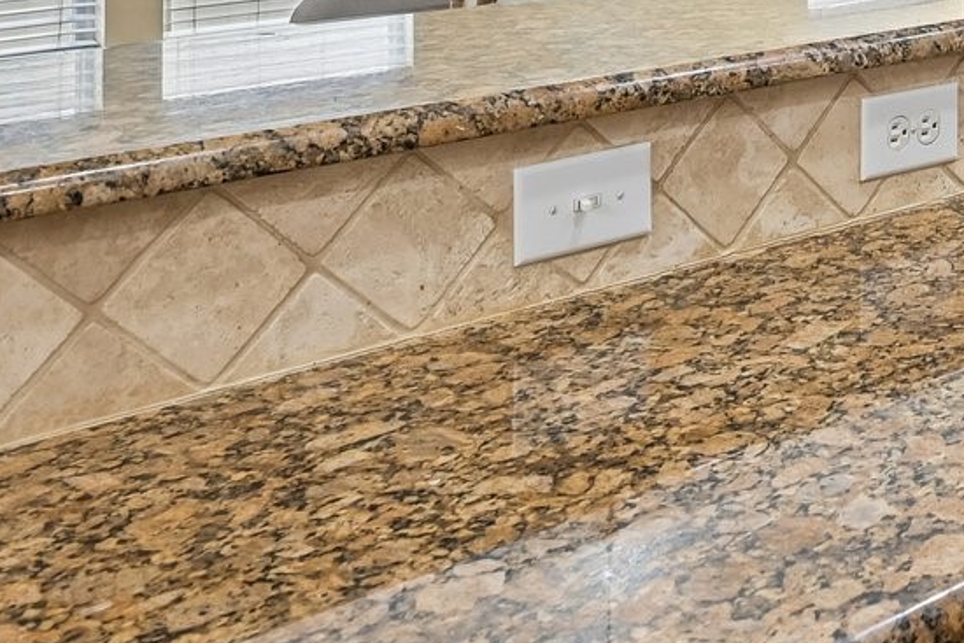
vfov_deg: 18.4
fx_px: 1794
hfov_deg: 25.6
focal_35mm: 67
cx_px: 1271
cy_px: -267
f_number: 8
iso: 400
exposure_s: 1/13
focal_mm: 18
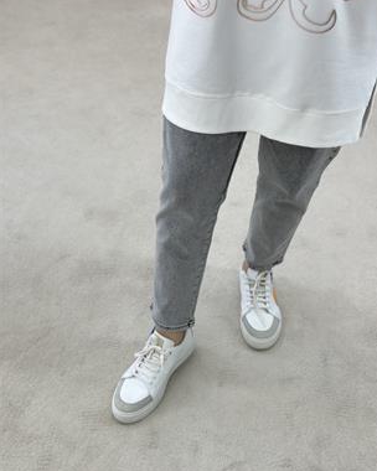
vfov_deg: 36.6
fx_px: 711
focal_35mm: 51
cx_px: 191
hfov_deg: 29.7
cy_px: 246
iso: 80
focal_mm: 6.86
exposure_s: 1/268
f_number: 1.78
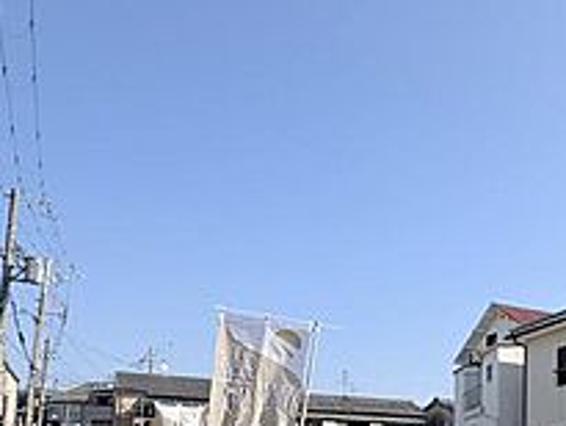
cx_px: 497
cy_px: 420
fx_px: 671
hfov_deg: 42.4
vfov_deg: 32.5
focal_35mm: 41
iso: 50
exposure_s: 1/2494
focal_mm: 2.22
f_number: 2.2
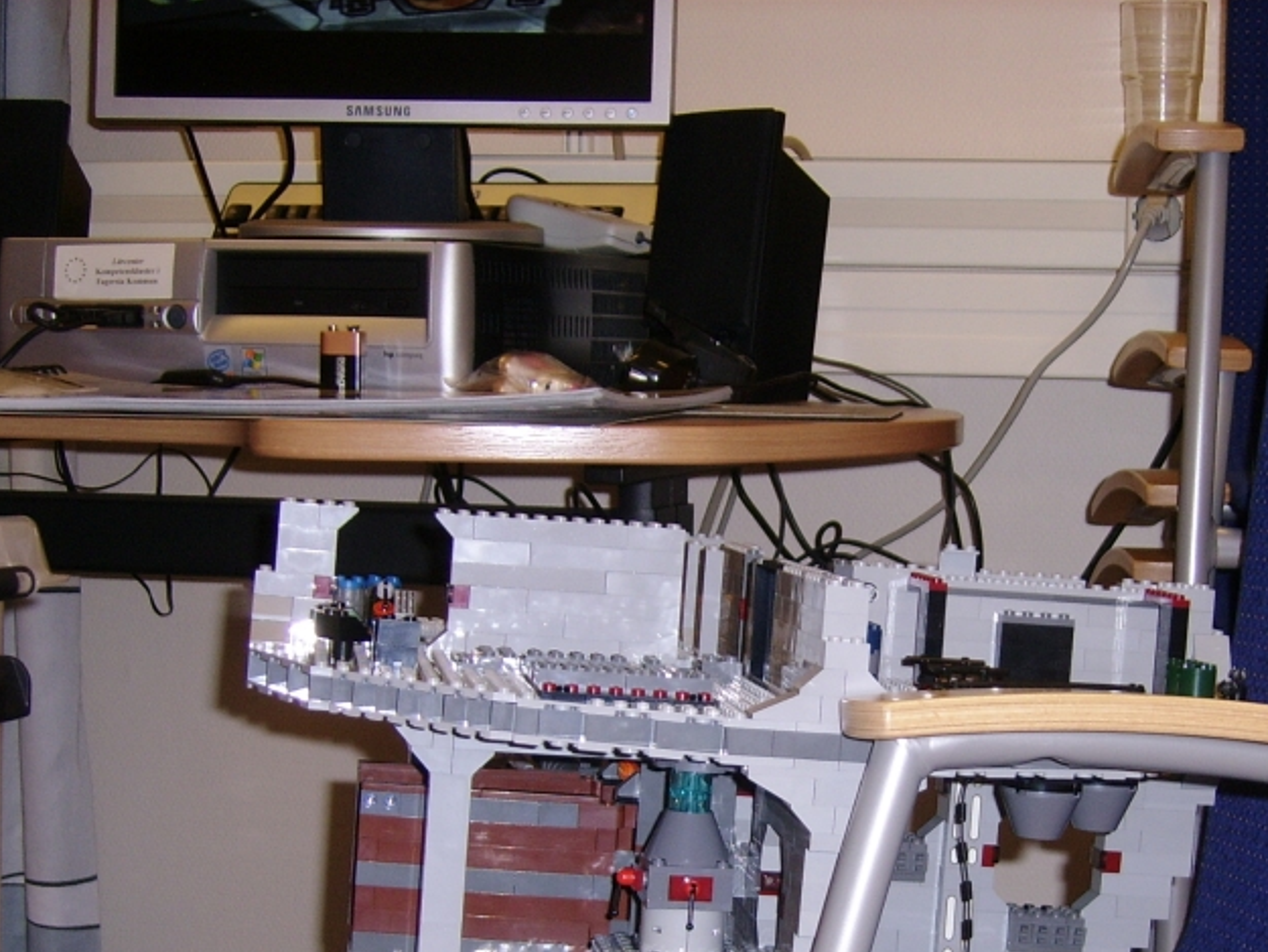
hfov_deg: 24.4
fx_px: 2931
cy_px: 690
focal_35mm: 80
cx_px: 780
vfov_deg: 18.3
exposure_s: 1/60
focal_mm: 9.16
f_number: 3.4
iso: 100
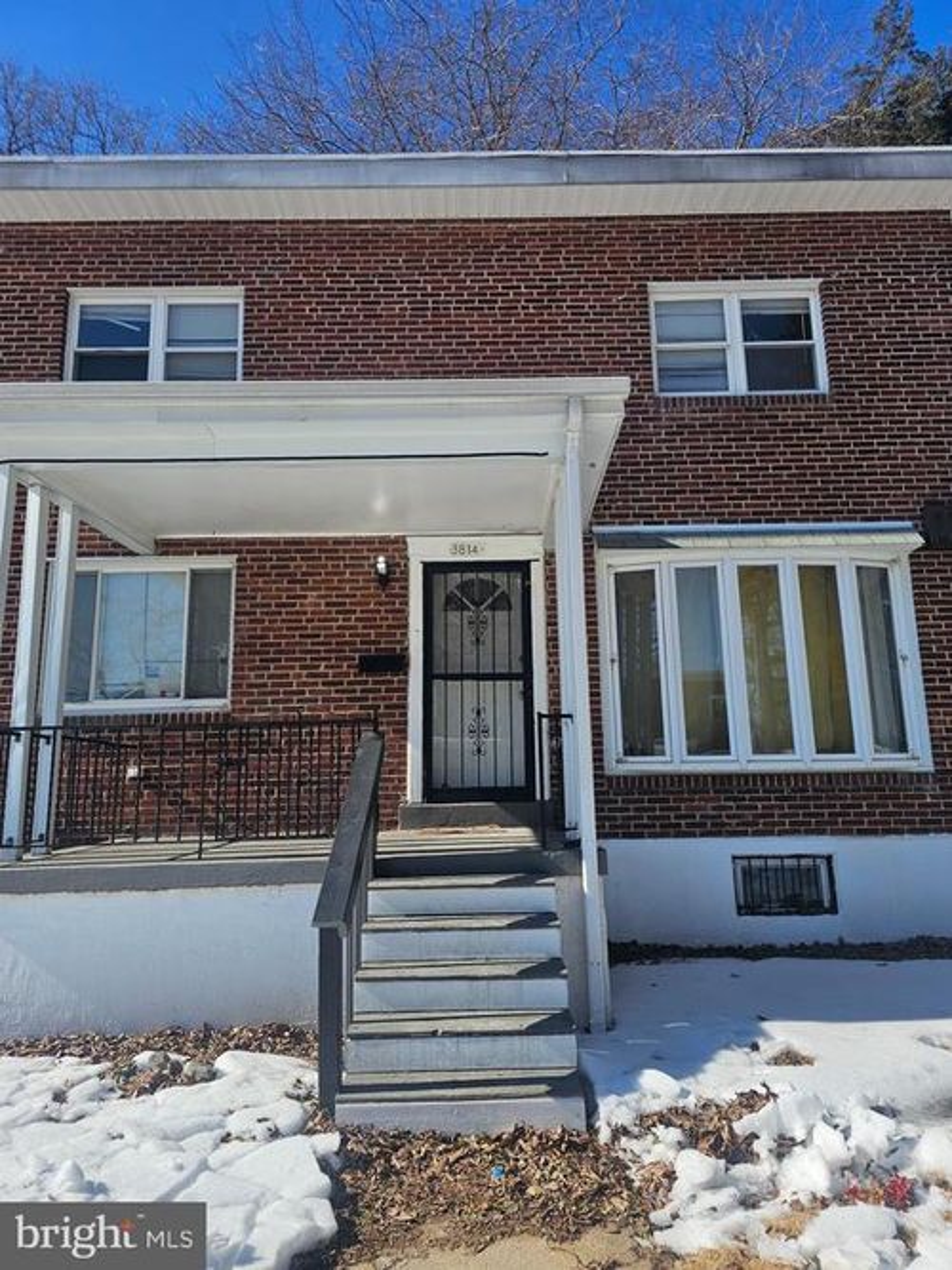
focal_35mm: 23
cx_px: 476
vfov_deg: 73.9
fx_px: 844
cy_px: 635
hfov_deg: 58.9
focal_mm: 6.3
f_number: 1.7
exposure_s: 1/1307
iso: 16
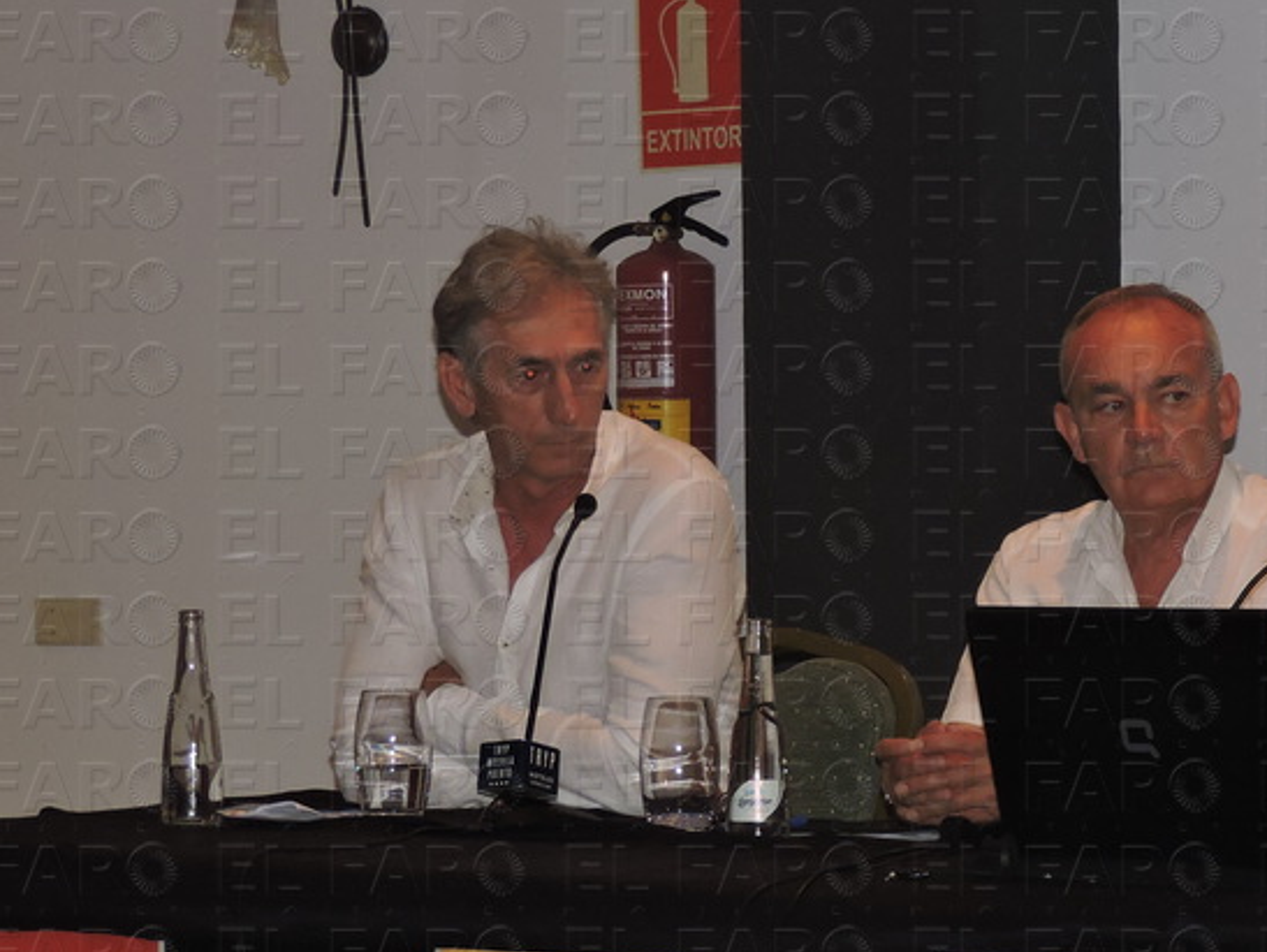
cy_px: 720
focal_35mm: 159
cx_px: 1038
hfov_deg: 12.4
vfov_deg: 9.3
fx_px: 5823
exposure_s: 1/50
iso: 320
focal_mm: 15.2
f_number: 4
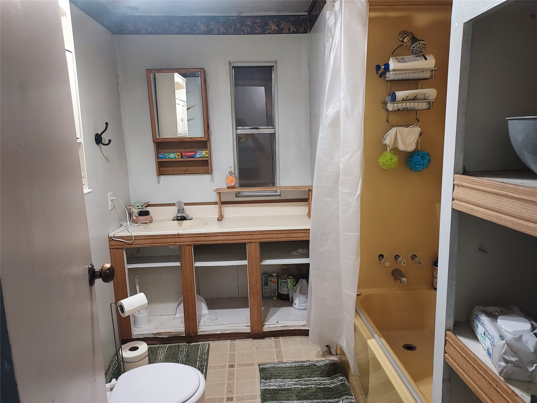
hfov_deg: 71.6
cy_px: 202
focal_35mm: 24
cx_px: 268
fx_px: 372
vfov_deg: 56.8
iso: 320
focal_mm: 4.6
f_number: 1.8
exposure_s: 1/60
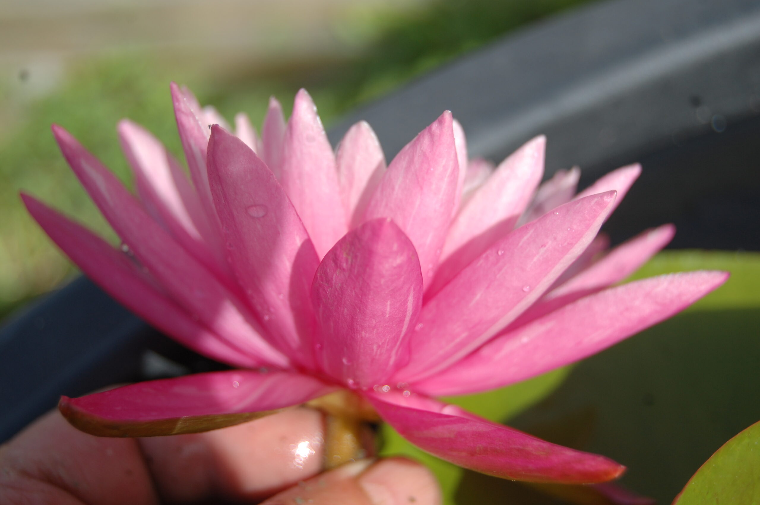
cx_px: 380
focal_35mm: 72
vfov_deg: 18.9
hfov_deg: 28.1
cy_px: 252
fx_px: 1519
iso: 200
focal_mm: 48
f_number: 5.6
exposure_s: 1/800
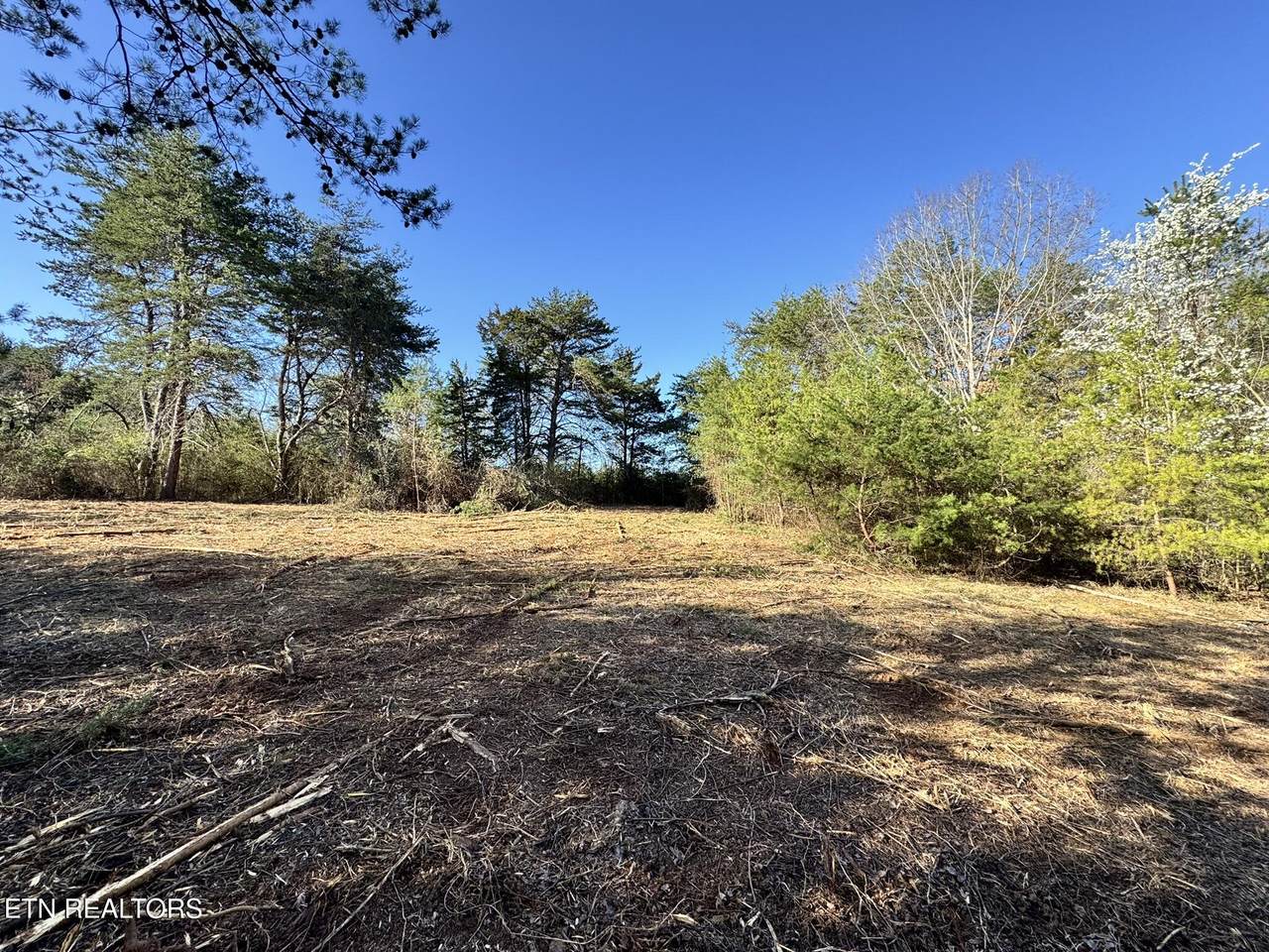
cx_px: 634
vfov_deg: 85.7
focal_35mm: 14
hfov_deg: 102.1
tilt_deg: +3.6
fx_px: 513
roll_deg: +0.1
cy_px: 476
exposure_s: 1/610
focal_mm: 2.22
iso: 40
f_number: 2.2
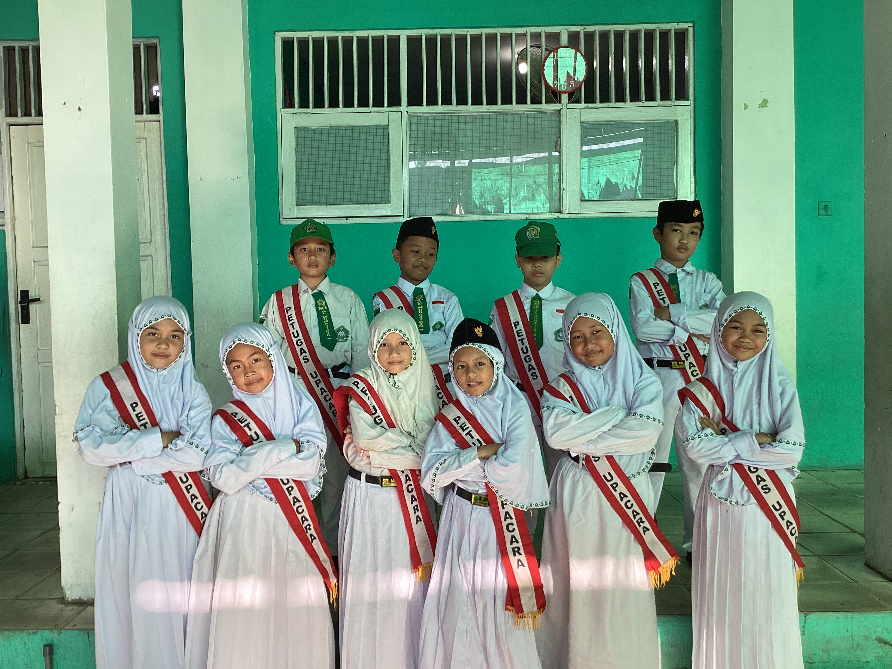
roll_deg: +1.3
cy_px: 327
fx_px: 825
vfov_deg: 44.2
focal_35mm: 32
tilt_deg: -2.4
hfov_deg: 56.8
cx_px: 433
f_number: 2.4
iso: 32
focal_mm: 3.3
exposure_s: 1/100
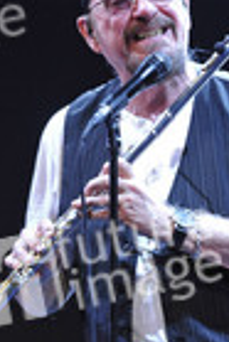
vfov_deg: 1.4
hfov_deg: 1.0
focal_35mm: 1439
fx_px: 13695
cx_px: 169
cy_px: 391
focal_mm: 500
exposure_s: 1/400
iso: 1600
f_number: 5.6
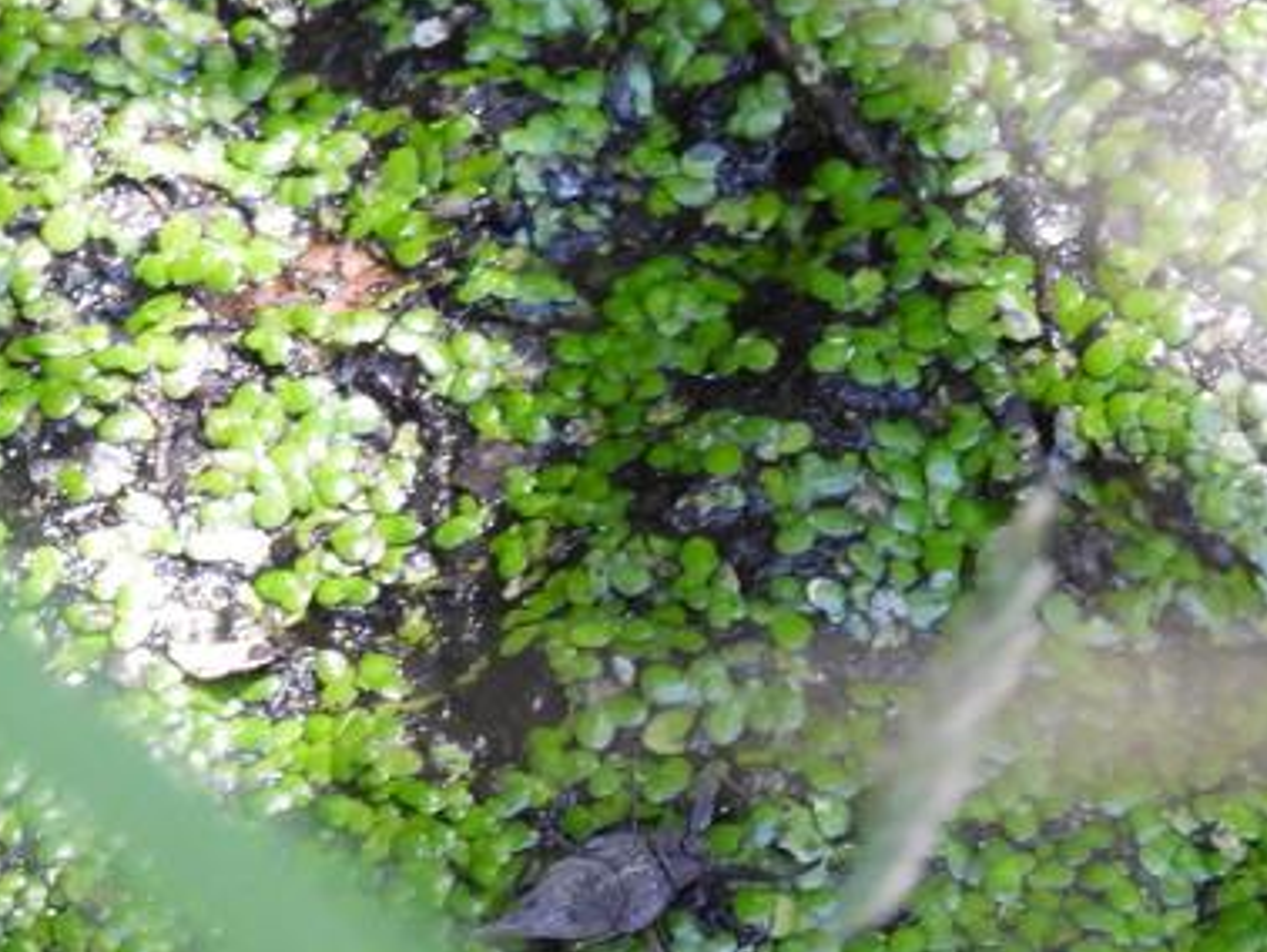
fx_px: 49553
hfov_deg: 1.5
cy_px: 794
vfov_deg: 1.1
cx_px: 612
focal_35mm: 1353
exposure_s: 1/80
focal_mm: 107
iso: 800
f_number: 5
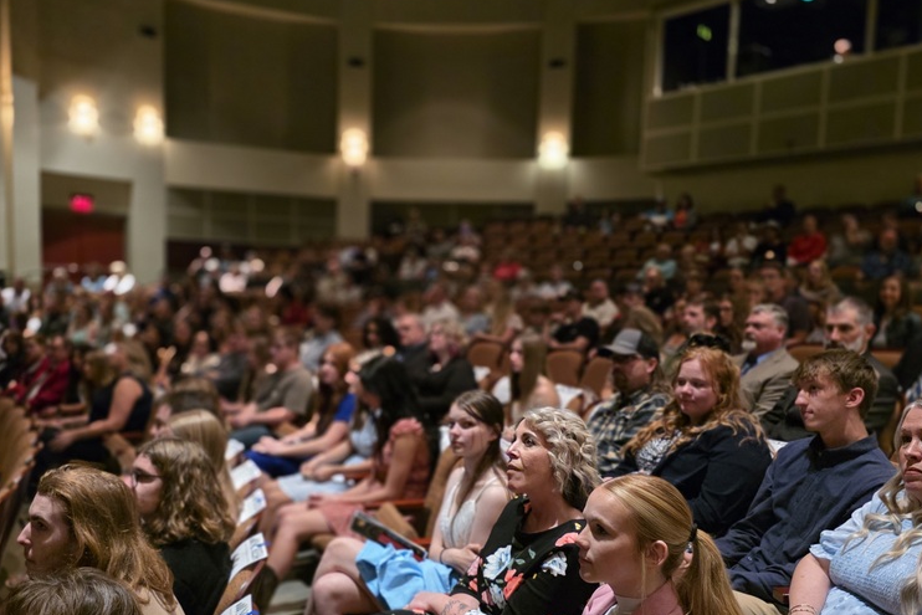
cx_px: 422
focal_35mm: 33
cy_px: 381
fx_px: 845
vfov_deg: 39.7
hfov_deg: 57.1
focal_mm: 6.3
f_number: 1.7
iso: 2500
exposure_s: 1/120
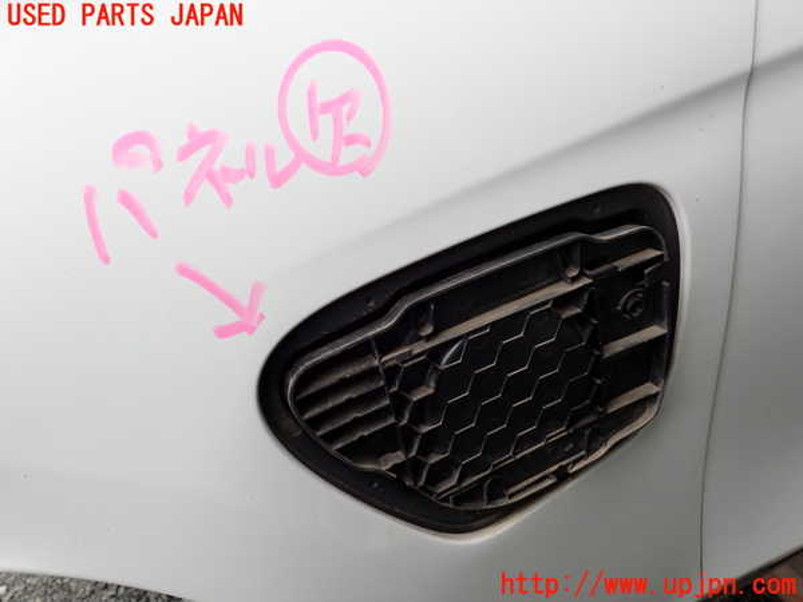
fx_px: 696
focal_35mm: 30
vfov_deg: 46.8
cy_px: 301
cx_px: 402
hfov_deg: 60.0
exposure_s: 1/200
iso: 100
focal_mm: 5.4
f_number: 3.2
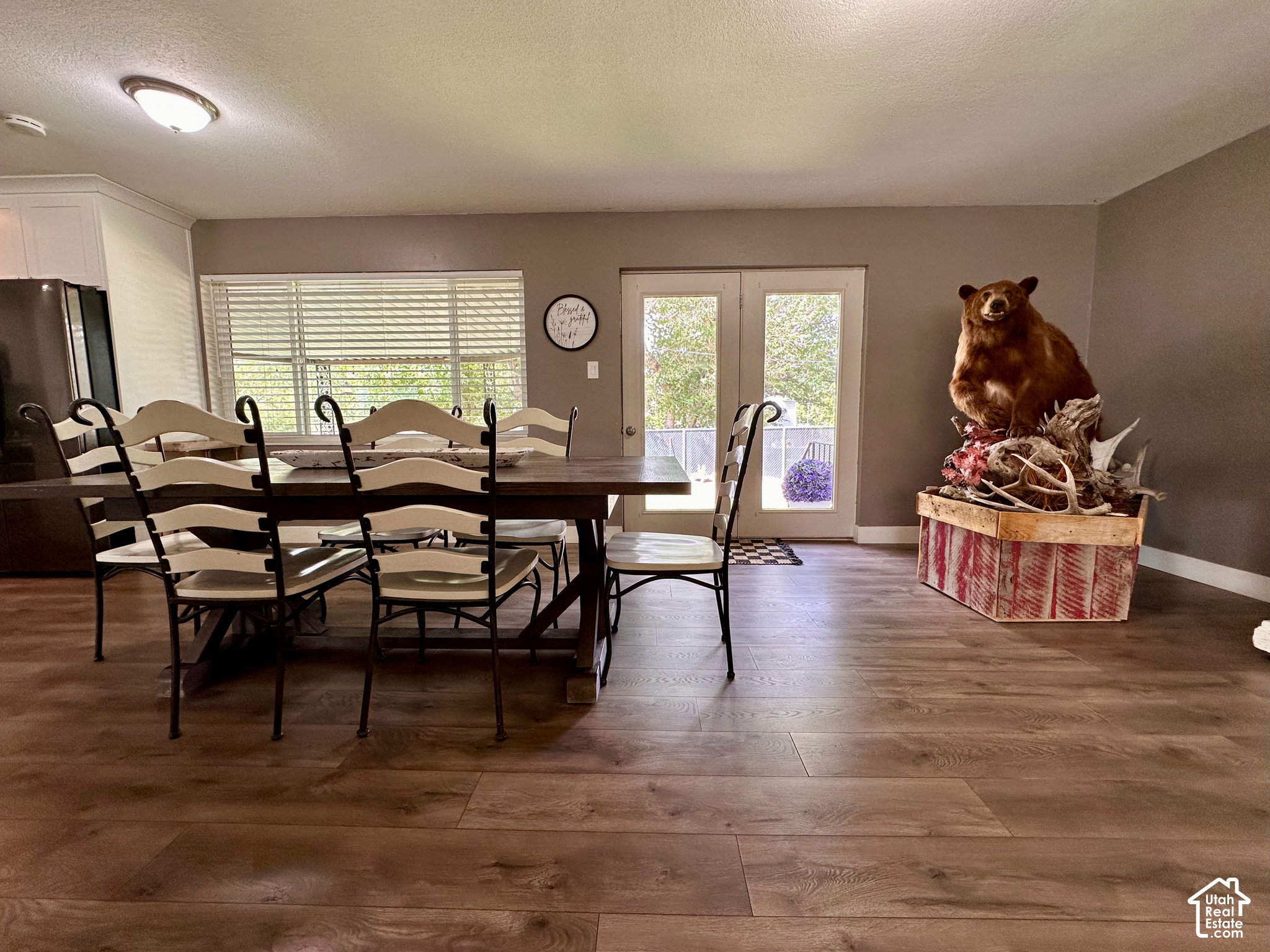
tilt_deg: -6.6
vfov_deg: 85.7
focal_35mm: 14
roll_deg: +0.0
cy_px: 476
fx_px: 514
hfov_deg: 102.1
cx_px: 635
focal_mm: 2.22
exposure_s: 1/120
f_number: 2.2
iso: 125
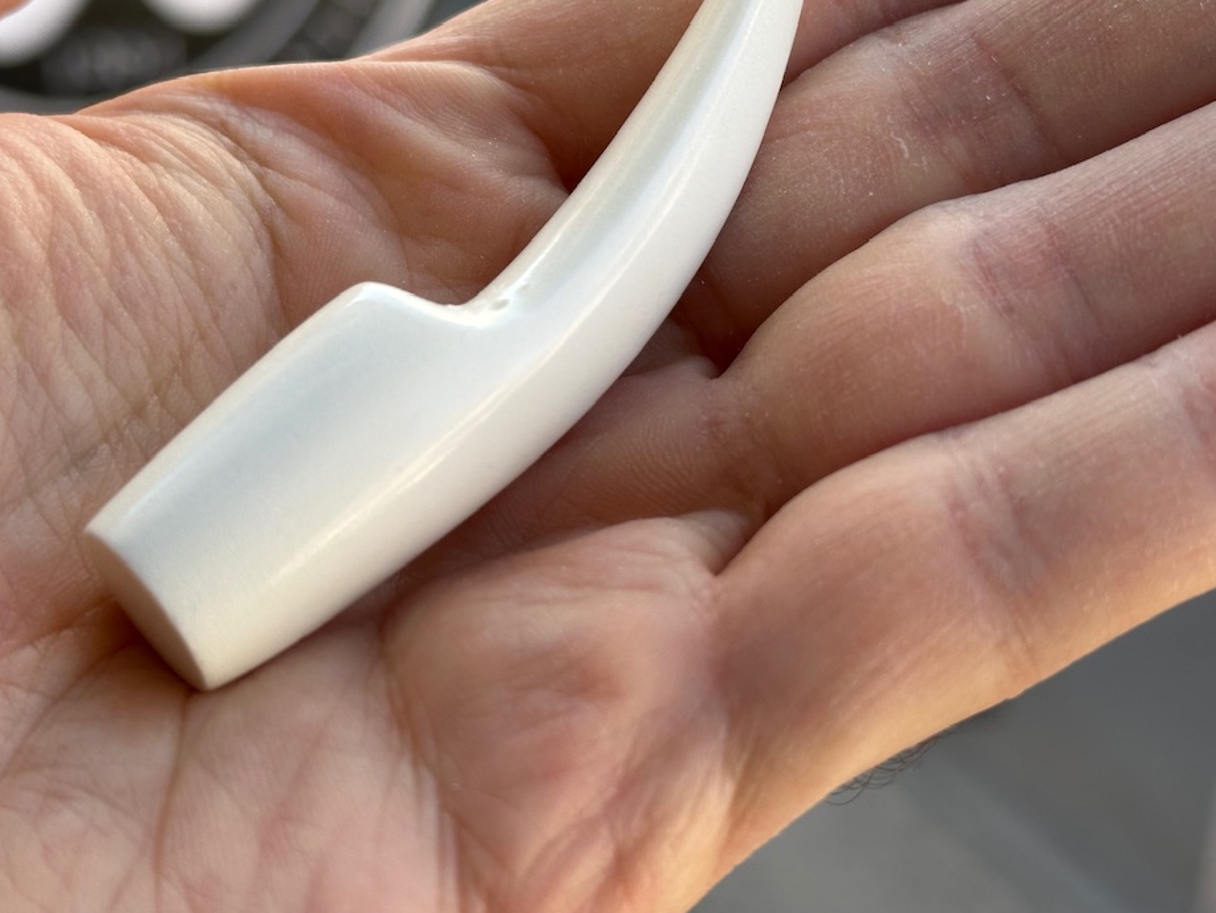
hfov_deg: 29.0
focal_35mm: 67
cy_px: 289
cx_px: 569
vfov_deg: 21.8
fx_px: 2354
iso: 64
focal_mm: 6.86
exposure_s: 1/456
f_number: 1.78
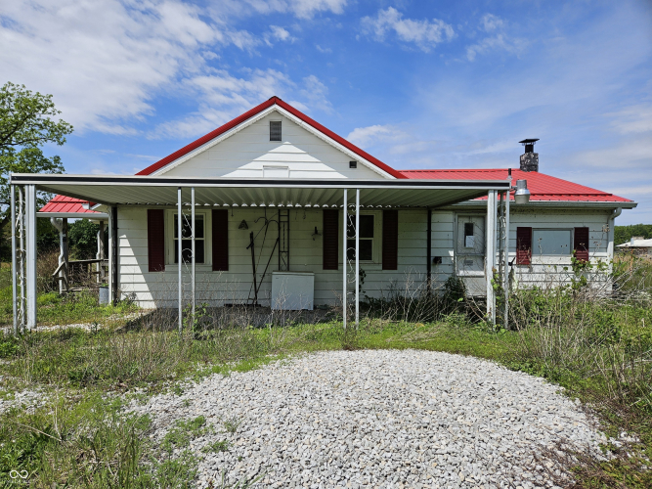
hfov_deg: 73.9
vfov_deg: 58.9
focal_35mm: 23
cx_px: 326
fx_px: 433
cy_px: 244
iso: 25
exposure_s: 1/3001
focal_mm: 5.4
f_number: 1.8
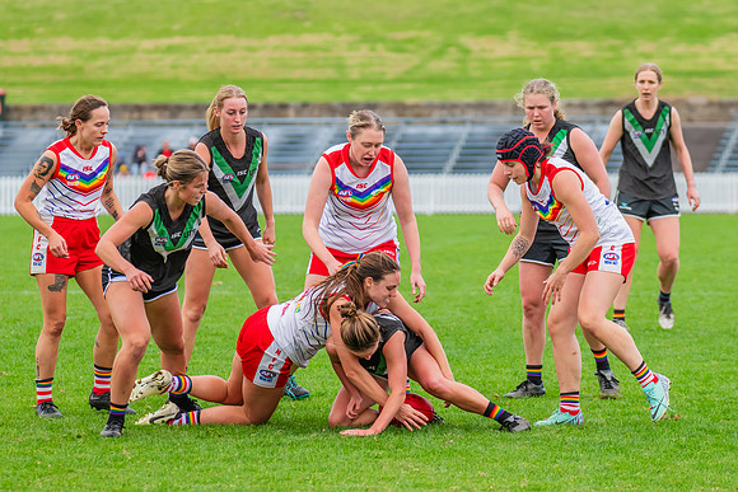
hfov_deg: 8.0
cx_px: 419
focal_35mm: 257
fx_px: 5269
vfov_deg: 5.4
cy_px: 279
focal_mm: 180
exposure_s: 1/1000
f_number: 5
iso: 800
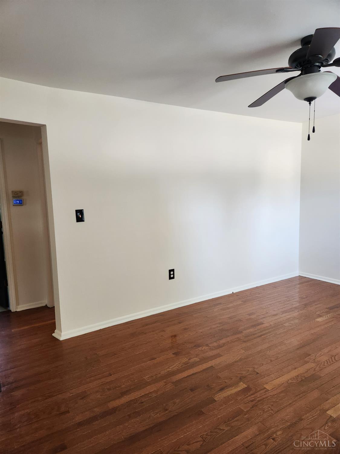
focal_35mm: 23
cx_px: 170
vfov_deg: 73.9
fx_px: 301
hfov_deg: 58.9
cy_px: 227
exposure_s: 1/120
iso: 200
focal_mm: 5.4
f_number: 1.8
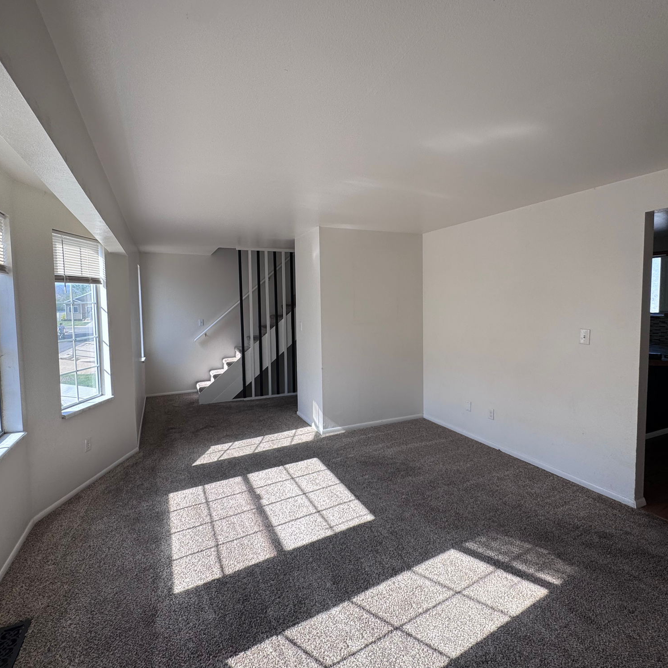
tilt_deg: -3.6
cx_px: 317
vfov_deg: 84.0
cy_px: 326
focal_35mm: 17
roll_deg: +0.0
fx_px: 371
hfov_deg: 83.9
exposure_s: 1/301
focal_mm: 2.22
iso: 40
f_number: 2.2
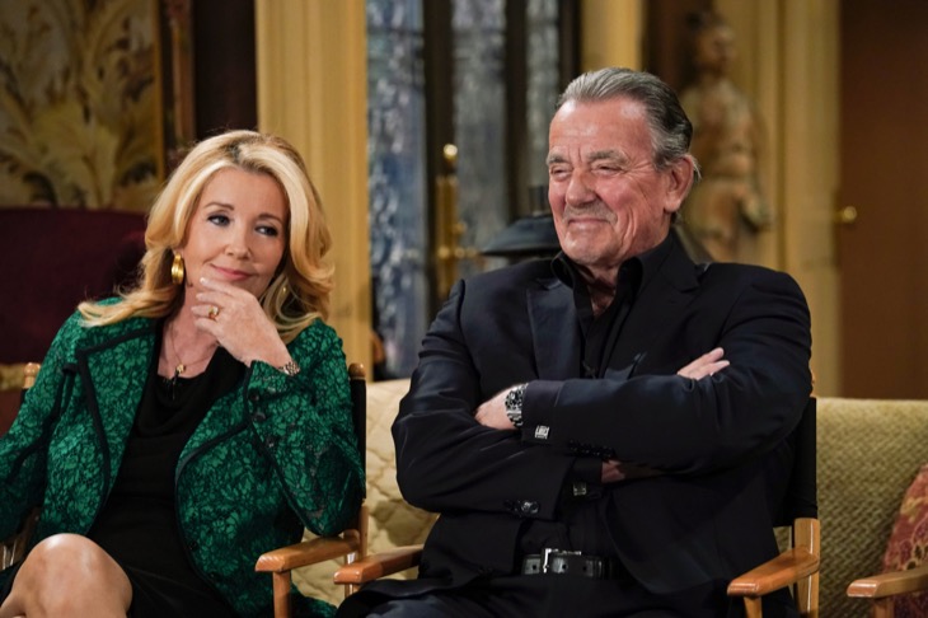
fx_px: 4251
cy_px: 309
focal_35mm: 165
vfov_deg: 8.3
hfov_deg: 12.5
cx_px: 464
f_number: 5
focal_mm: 165
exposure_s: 1/160
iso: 4000
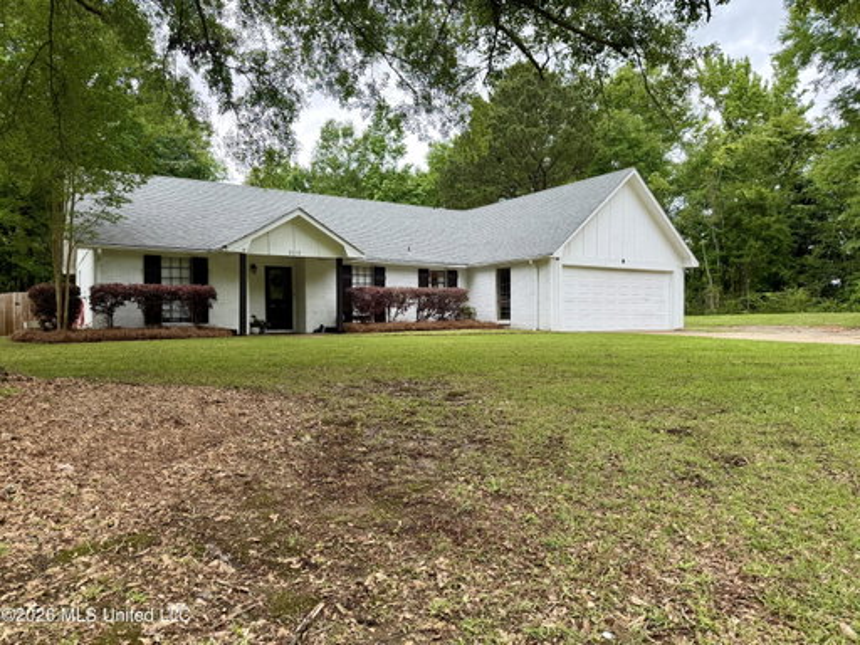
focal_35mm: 24
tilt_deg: -0.4
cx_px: 430
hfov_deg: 71.6
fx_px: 596
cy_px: 322
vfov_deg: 56.8
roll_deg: +0.4
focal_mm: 6.76
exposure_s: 1/1553
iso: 100
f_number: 1.78
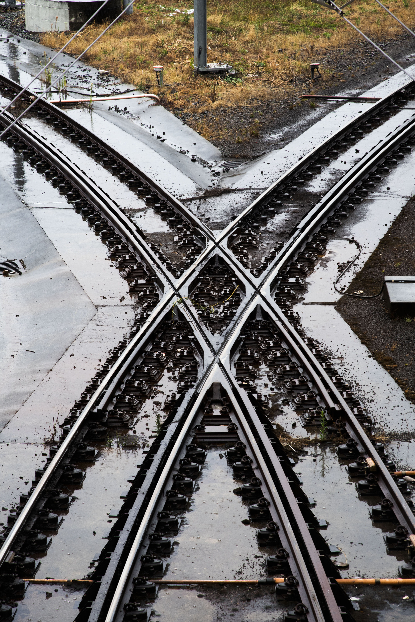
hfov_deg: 11.3
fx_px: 2092
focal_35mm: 121
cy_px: 310
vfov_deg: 16.9
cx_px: 208
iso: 400
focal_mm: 120
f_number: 7.1
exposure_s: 1/200
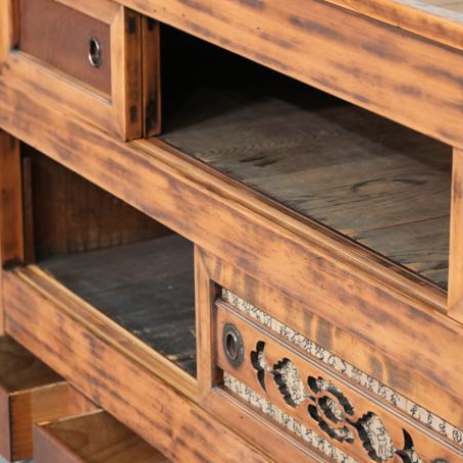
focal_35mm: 132
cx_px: 138
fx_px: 1997
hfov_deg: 13.2
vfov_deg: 13.2
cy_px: 282
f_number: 4
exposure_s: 1/80
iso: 2000
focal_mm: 65
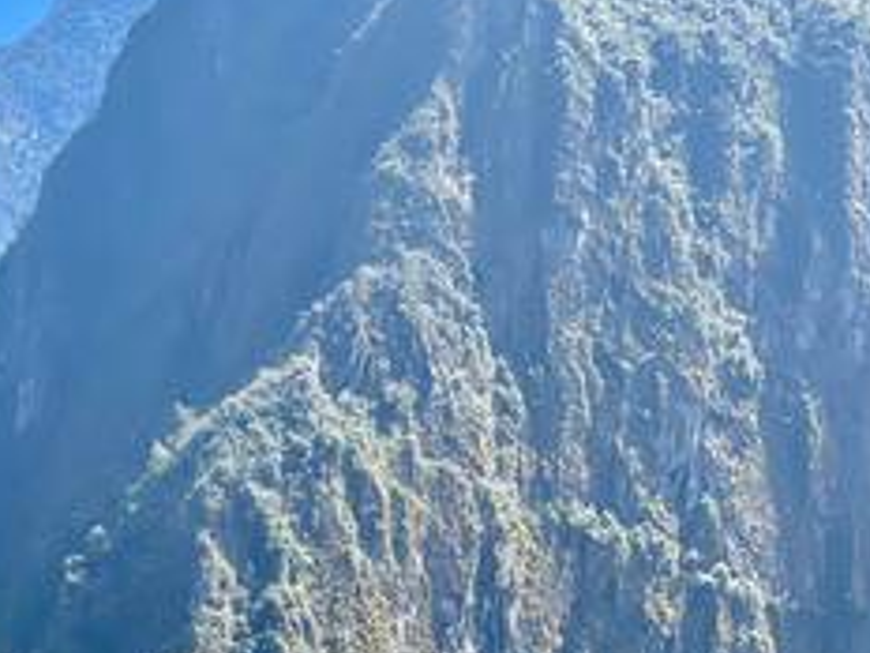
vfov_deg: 9.3
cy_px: 574
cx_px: 191
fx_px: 3996
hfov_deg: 12.4
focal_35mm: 159
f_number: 2.8
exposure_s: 1/284
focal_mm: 9
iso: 25
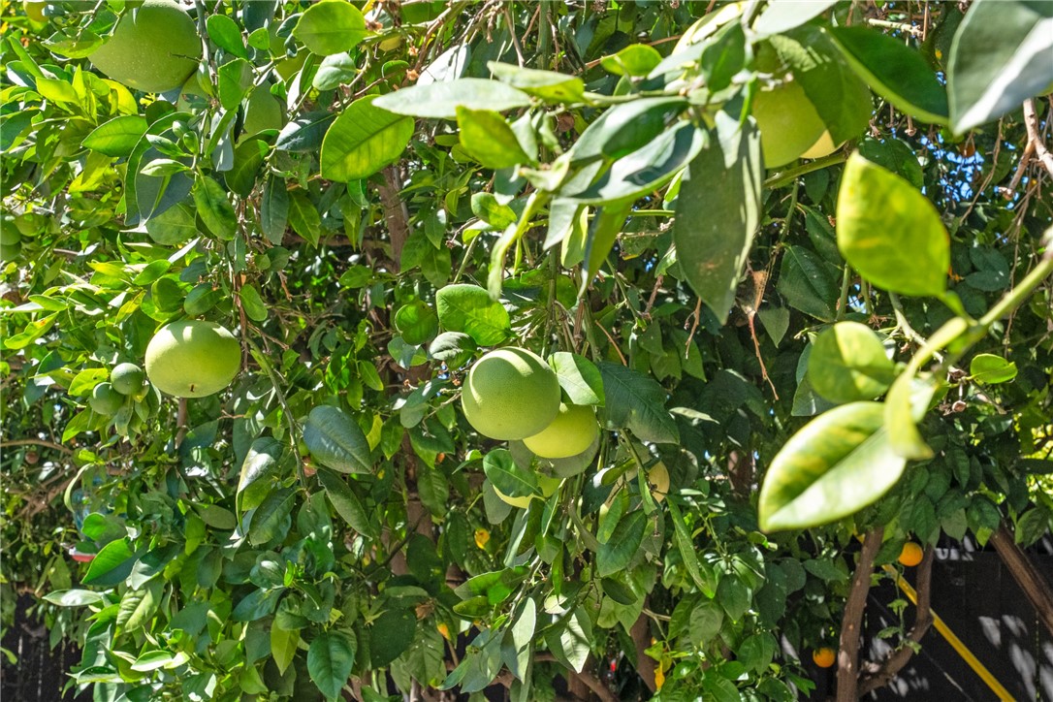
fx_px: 1053
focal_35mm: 36
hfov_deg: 53.1
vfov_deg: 36.9
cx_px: 526
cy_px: 351
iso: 800
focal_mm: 24
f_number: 7.1
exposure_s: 1/640
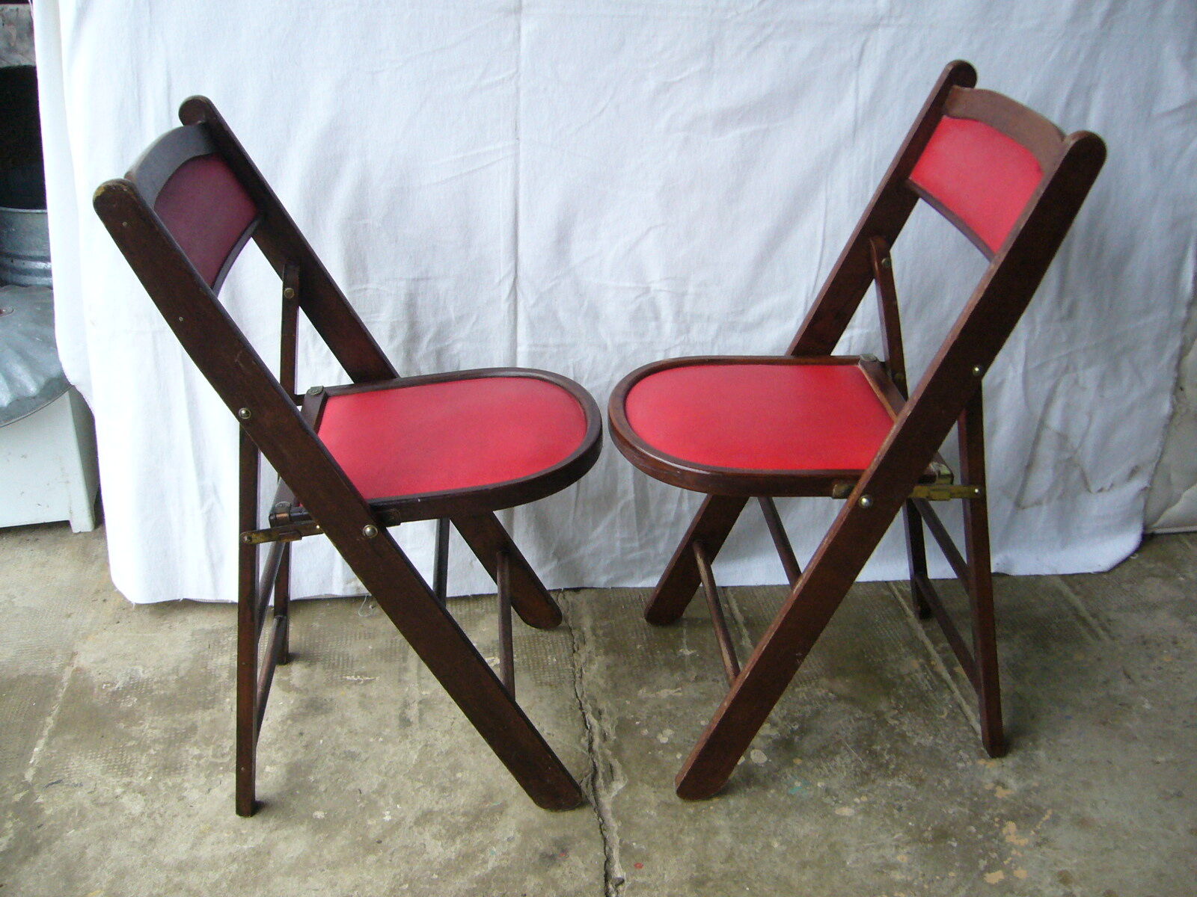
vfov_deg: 40.7
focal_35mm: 35
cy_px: 448
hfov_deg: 52.6
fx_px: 1210
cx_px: 598
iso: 200
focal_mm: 5.8
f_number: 2.8
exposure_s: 1/8
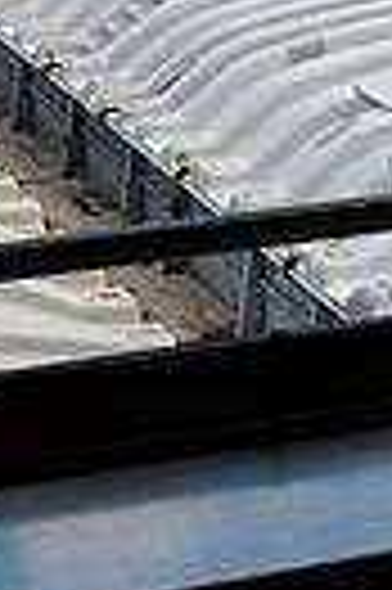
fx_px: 2145
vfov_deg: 14.9
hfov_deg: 10.4
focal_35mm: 131
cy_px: -196
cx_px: 122
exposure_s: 1/200
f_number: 10
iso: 100
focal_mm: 28
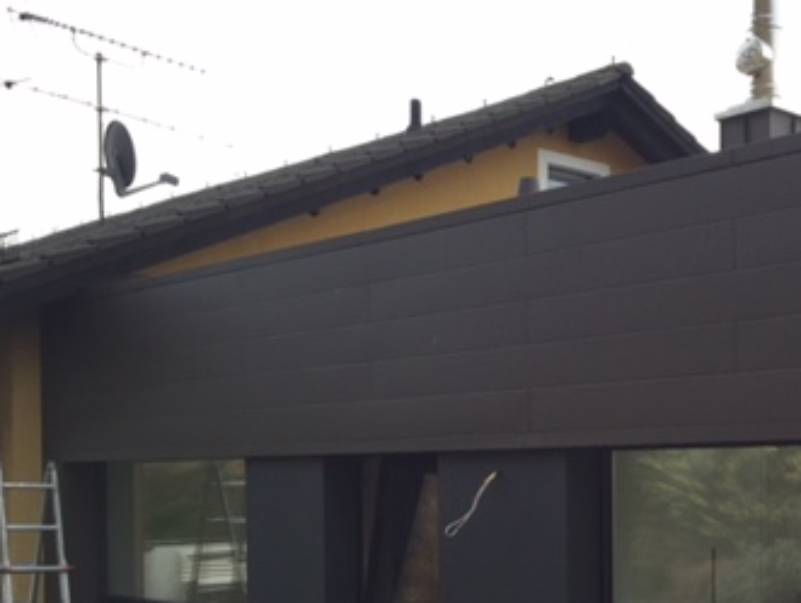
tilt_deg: -0.1
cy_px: 501
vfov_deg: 25.6
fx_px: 1297
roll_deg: +0.7
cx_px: 745
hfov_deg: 32.3
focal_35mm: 56
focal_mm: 4.15
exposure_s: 1/332
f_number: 2.2
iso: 32
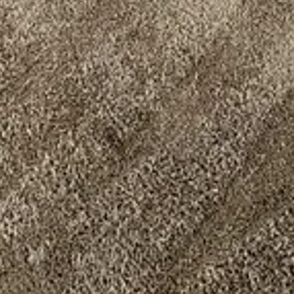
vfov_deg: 13.5
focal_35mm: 82
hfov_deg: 20.6
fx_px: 788
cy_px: -461
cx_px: 12
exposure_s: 1/60
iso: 250
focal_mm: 2.2
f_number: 2.2
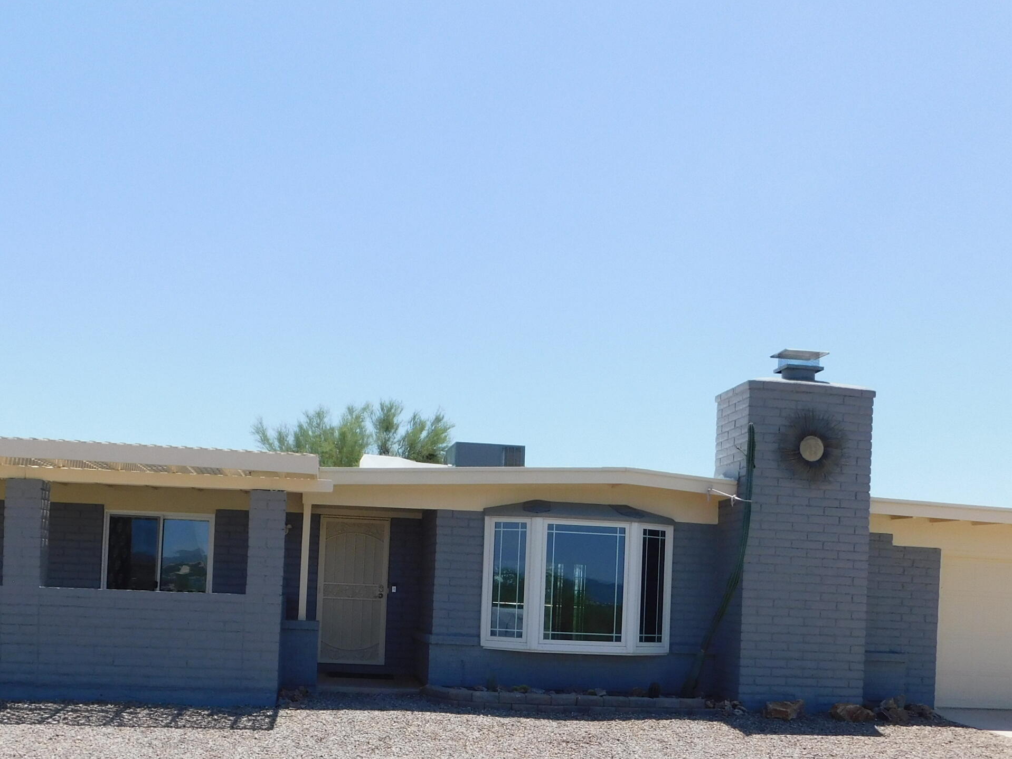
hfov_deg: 51.1
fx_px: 1053
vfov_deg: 38.4
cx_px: 420
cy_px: 588
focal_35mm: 36
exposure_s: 1/400
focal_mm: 4
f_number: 6
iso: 125
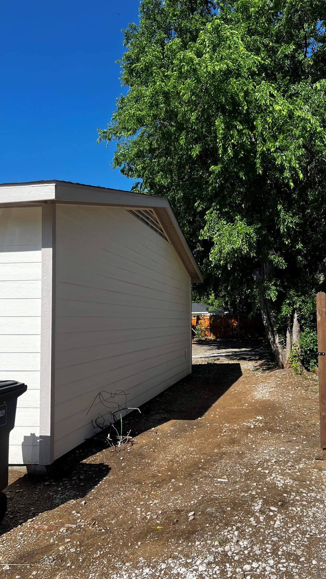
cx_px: 221
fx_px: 446
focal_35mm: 29
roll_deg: +1.3
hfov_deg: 39.6
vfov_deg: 66.1
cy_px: 293
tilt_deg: -2.4
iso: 50
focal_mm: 5.7
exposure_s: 1/2915
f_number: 1.5
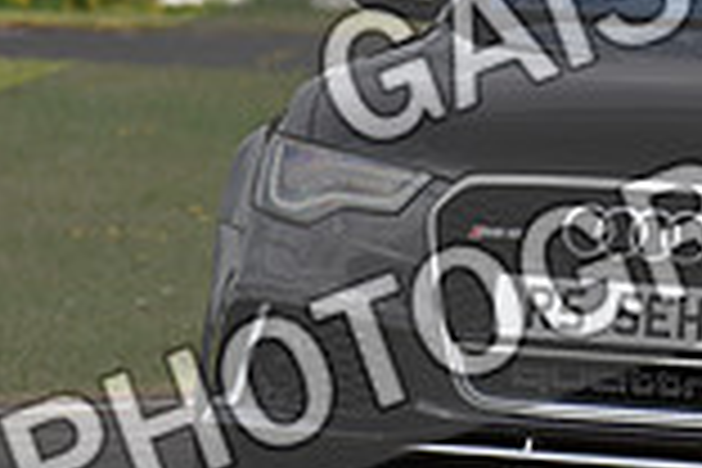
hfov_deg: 1.4
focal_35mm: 1483
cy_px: 70
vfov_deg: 0.9
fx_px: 28916
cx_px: 752
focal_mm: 400
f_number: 8
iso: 1600
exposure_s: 1/1000
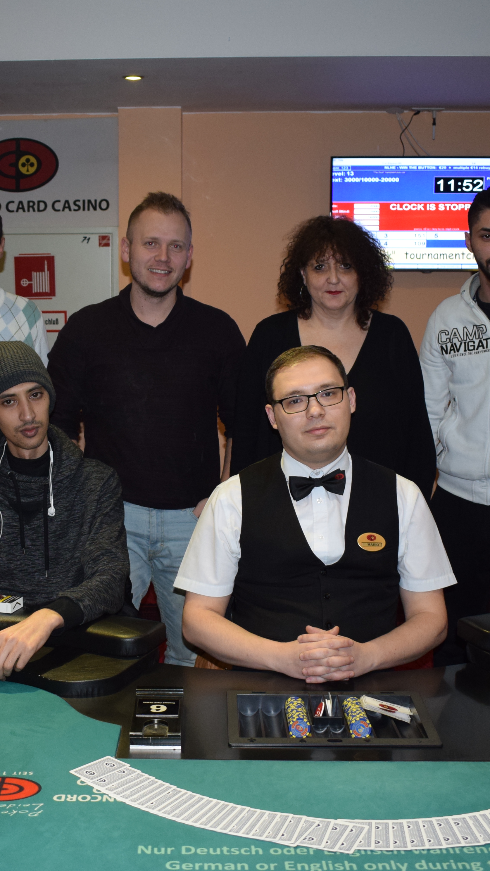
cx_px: 149
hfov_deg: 23.9
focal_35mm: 50
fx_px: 1150
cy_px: 435
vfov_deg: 41.5
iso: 1000
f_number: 3.8
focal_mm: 21
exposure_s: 1/60
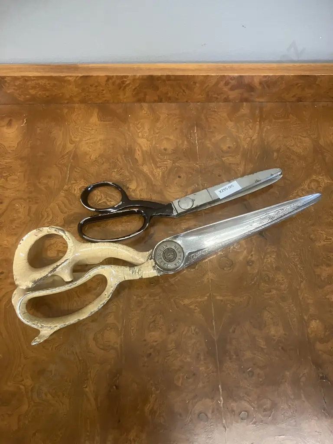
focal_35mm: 28
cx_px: 166
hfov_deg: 49.7
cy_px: 222
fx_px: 359
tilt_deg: -64.6
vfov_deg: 63.4
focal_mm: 3.99
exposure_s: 1/33
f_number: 1.8
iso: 320
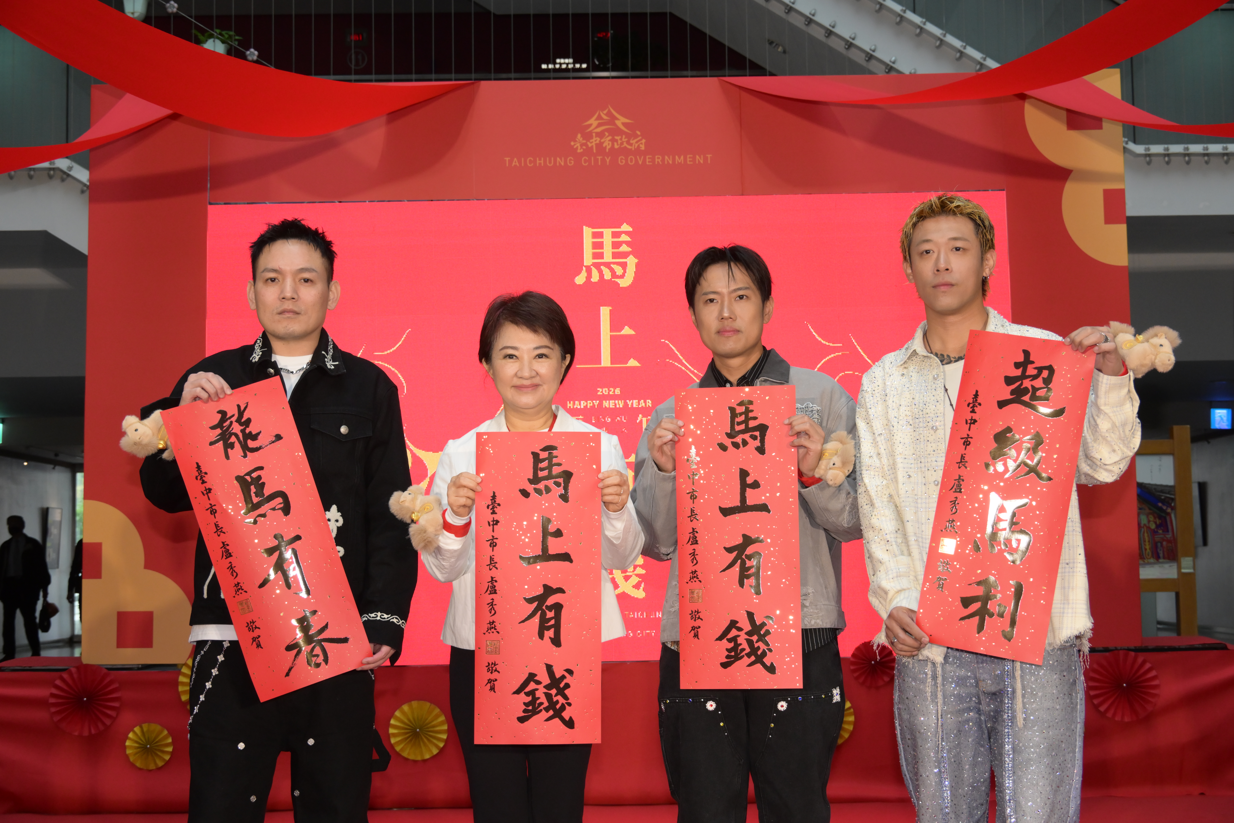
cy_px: 412
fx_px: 1714
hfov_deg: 39.6
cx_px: 617
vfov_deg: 27.0
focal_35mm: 50
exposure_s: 1/100
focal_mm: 50
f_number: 8
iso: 1600
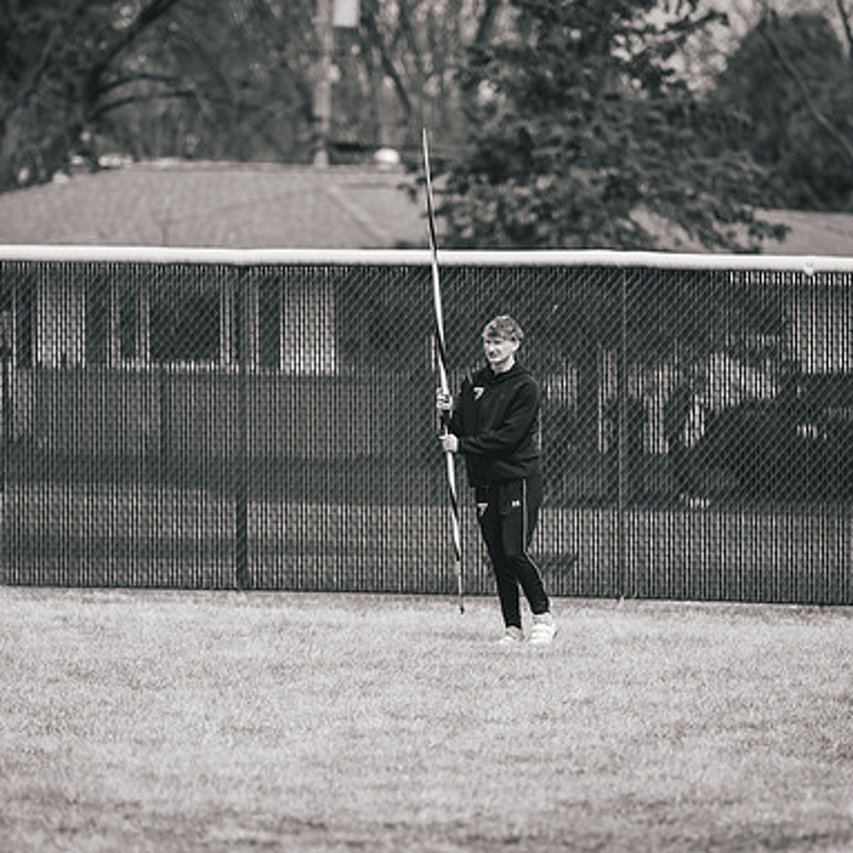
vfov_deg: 4.7
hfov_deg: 4.7
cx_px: 487
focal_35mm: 372
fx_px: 10371
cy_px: 403
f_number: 2.8
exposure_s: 1/5000
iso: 320
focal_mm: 200
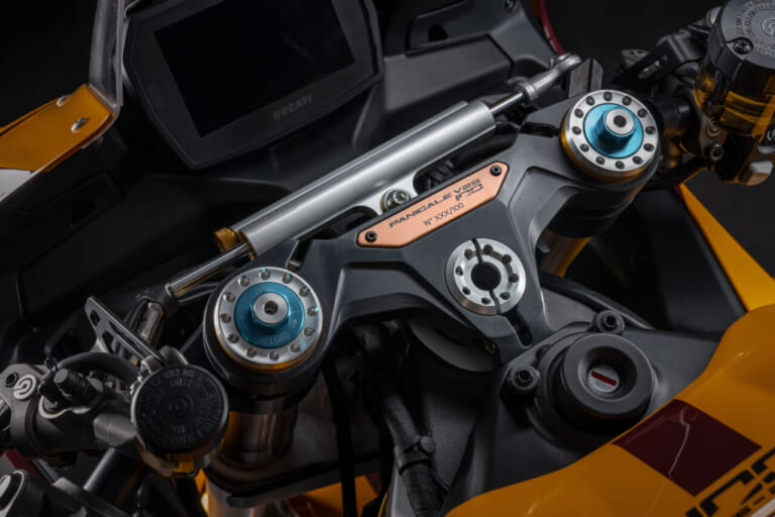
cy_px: 258
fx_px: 1076
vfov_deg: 27.0
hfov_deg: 39.6
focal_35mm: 50
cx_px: 388
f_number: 11
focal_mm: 50
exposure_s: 1/160
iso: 100
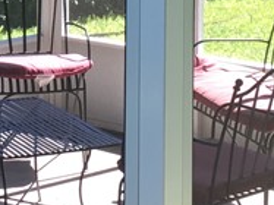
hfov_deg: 12.3
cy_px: -102
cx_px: 21
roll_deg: -0.1
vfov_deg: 9.1
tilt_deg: -3.1
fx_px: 1258
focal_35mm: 159
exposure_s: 1/120
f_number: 2.2
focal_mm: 4.15
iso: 32
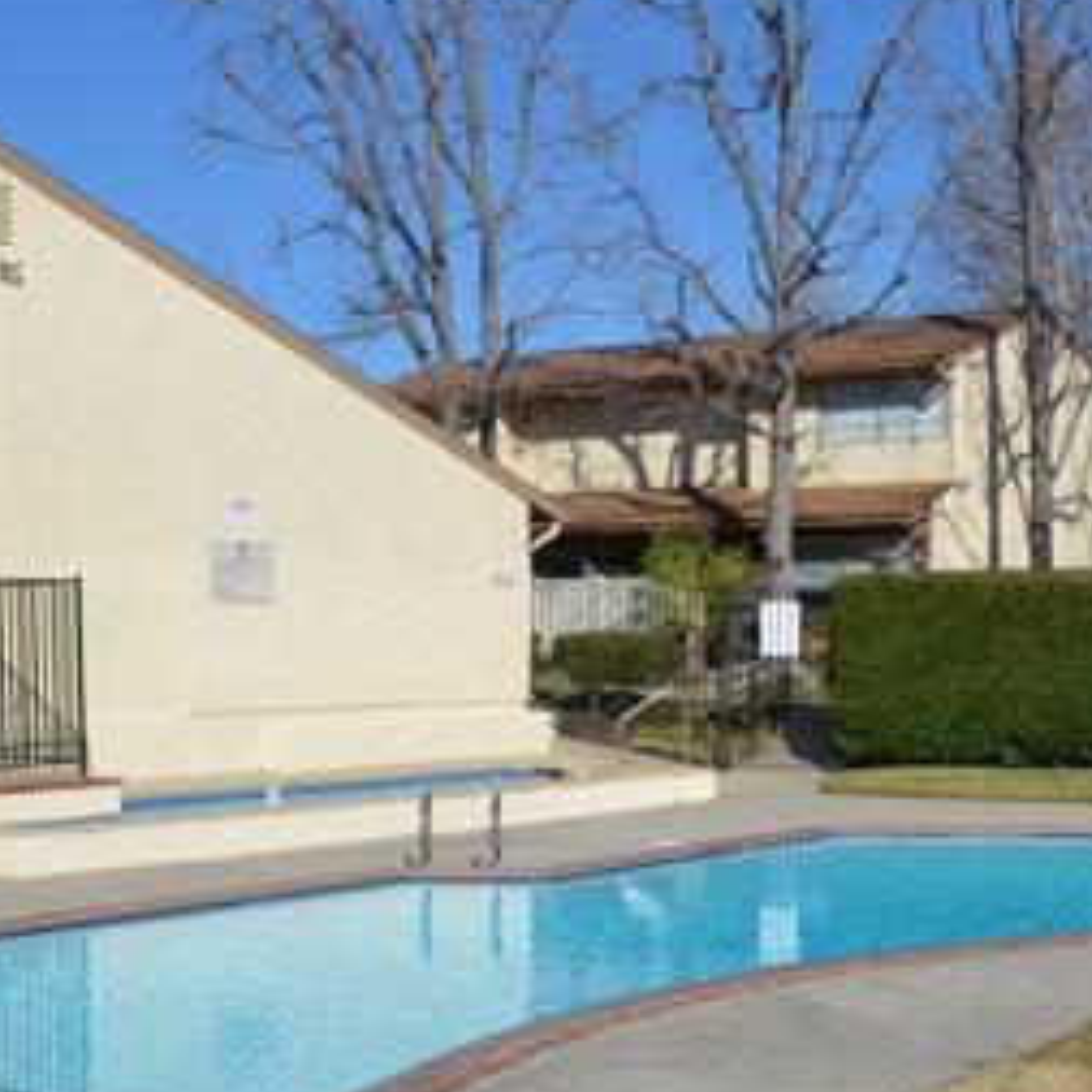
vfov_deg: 29.3
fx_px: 2070
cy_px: 747
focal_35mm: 58
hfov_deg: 29.5
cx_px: 501
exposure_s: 1/320
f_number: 9
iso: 100
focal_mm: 18
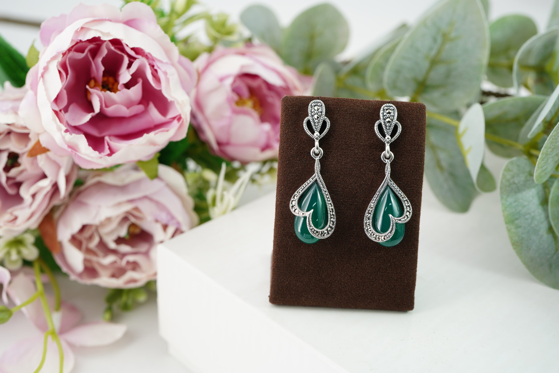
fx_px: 776
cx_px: 280
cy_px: 186
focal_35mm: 50
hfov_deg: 39.6
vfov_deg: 27.0
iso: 200
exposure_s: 1/50
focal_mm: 50
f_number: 7.1
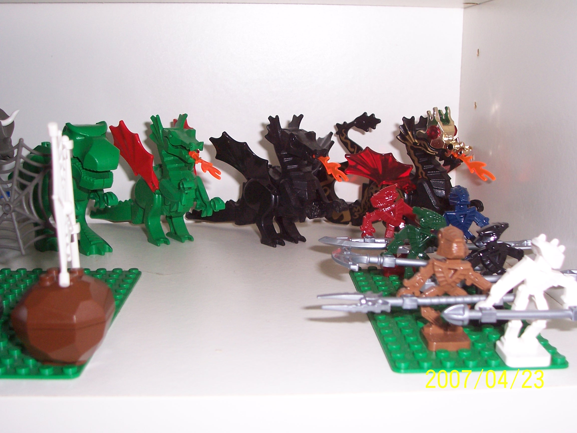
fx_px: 700
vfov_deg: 34.3
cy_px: 216
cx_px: 288
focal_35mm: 42
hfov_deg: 44.8
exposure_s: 1/60
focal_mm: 7
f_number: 3
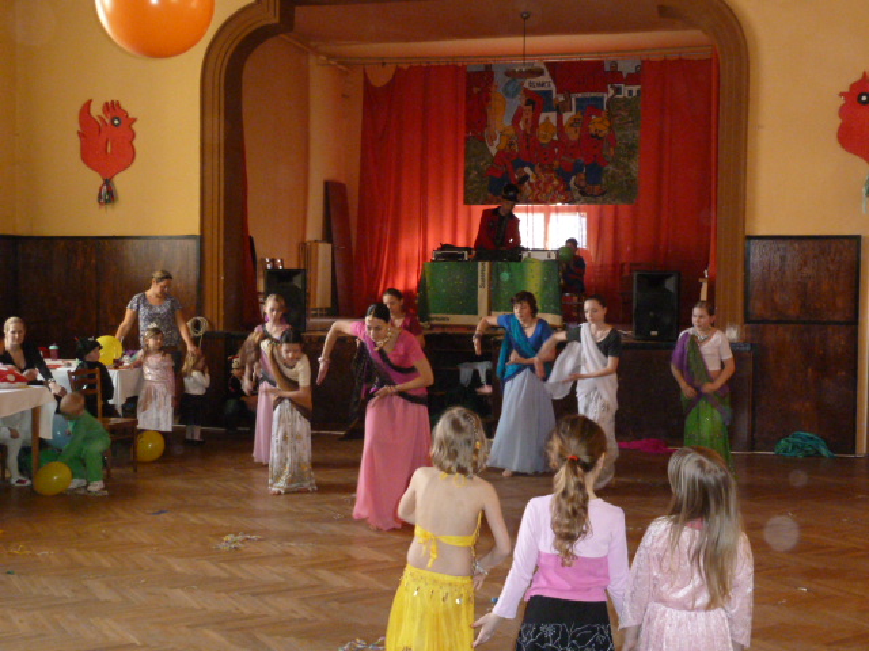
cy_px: 326
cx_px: 434
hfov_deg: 42.9
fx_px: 1105
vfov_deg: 32.9
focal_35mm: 44
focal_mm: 7.3
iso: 640
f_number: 3.7
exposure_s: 1/30
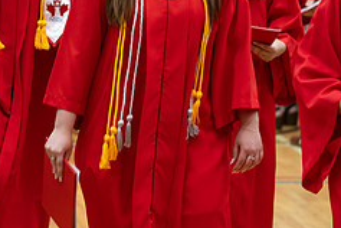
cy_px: -4
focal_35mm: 246
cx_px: 34
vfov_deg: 5.6
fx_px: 2330
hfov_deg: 8.3
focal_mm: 85
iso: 1000
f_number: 2.8
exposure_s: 1/200
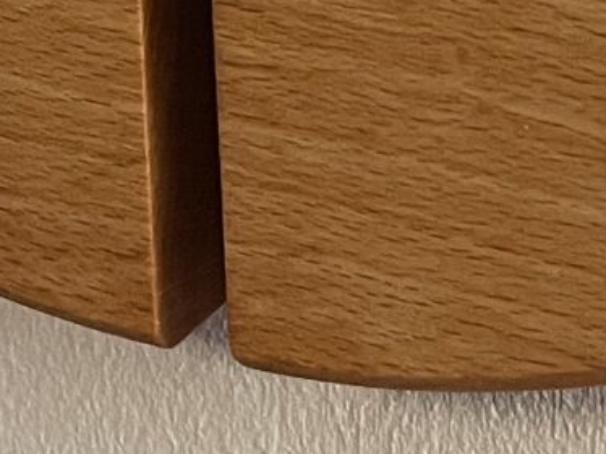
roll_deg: +1.9
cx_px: 217
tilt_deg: -1.3
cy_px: -1096
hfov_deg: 11.1
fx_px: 3114
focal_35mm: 178
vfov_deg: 7.1
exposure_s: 1/59
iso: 125
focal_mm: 4.2
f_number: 1.6
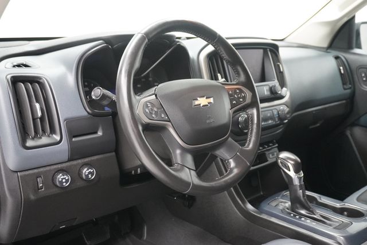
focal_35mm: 36
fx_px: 367
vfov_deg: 36.9
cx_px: 184
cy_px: 122
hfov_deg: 53.1
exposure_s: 1/160
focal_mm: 24
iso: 5000
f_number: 4.5
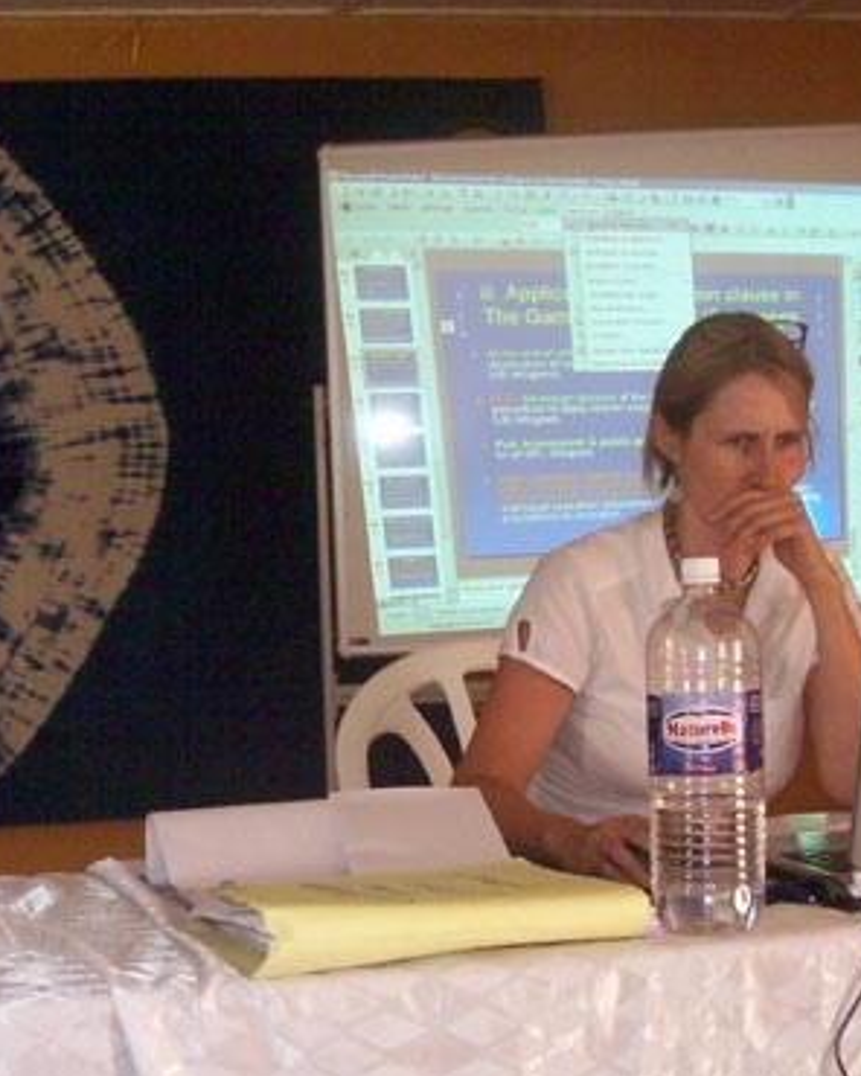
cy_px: 538
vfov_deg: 33.0
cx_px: 96
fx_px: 1816
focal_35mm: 57
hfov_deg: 25.9
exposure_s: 1/64
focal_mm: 6
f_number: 2.7
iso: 160
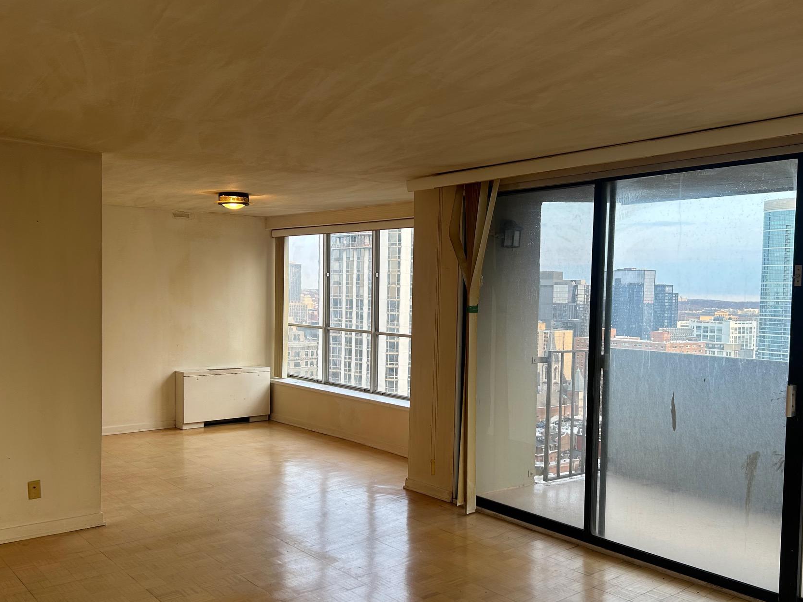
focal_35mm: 32
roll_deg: -1.5
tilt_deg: -3.2
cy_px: 320
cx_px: 454
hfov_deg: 56.6
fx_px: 742
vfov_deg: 44.1
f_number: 1.5
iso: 32
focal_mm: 5.7
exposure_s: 1/131
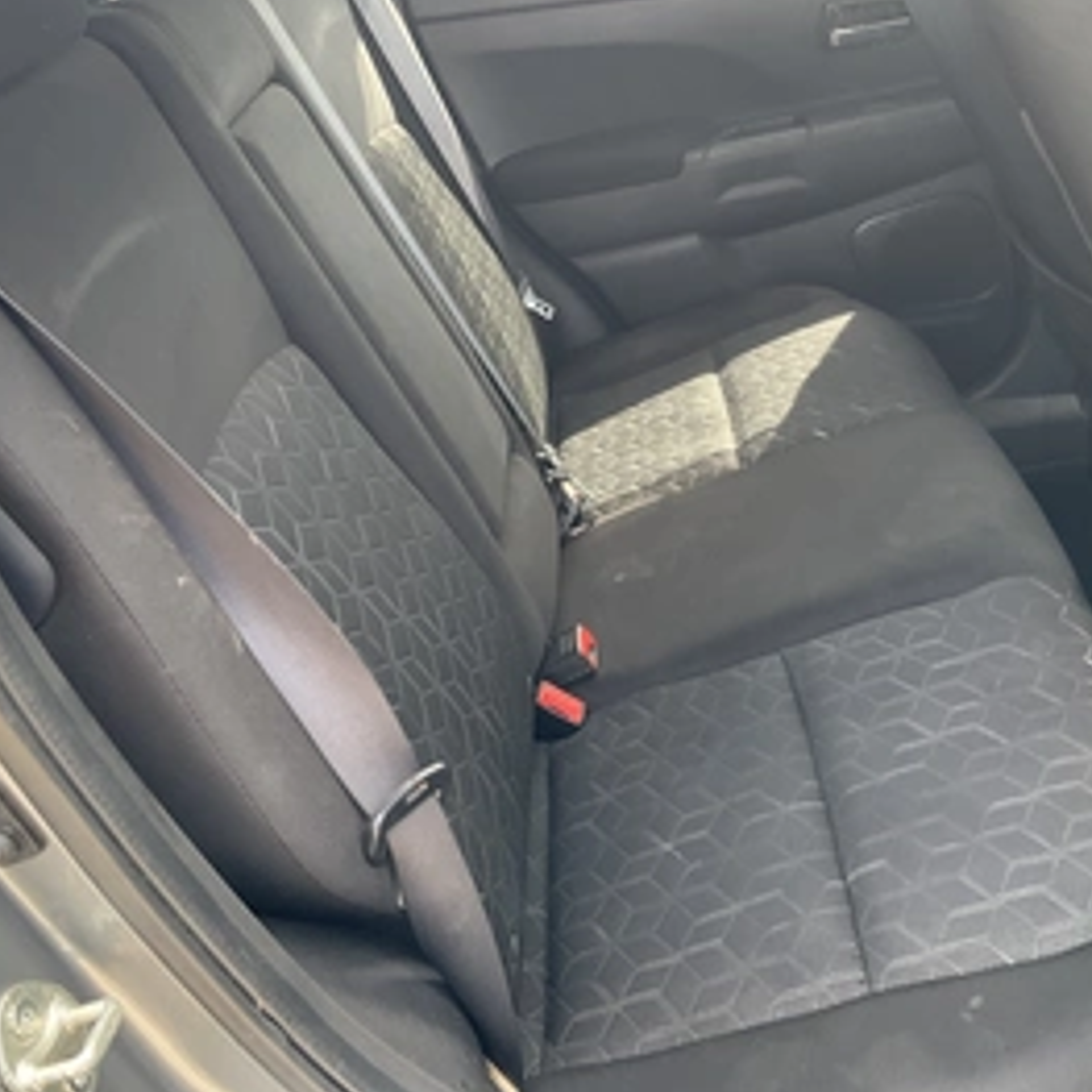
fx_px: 1392
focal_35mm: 39
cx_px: 507
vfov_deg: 42.8
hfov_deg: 42.8
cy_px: 540
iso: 64
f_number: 1.8
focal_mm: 3
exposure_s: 1/95
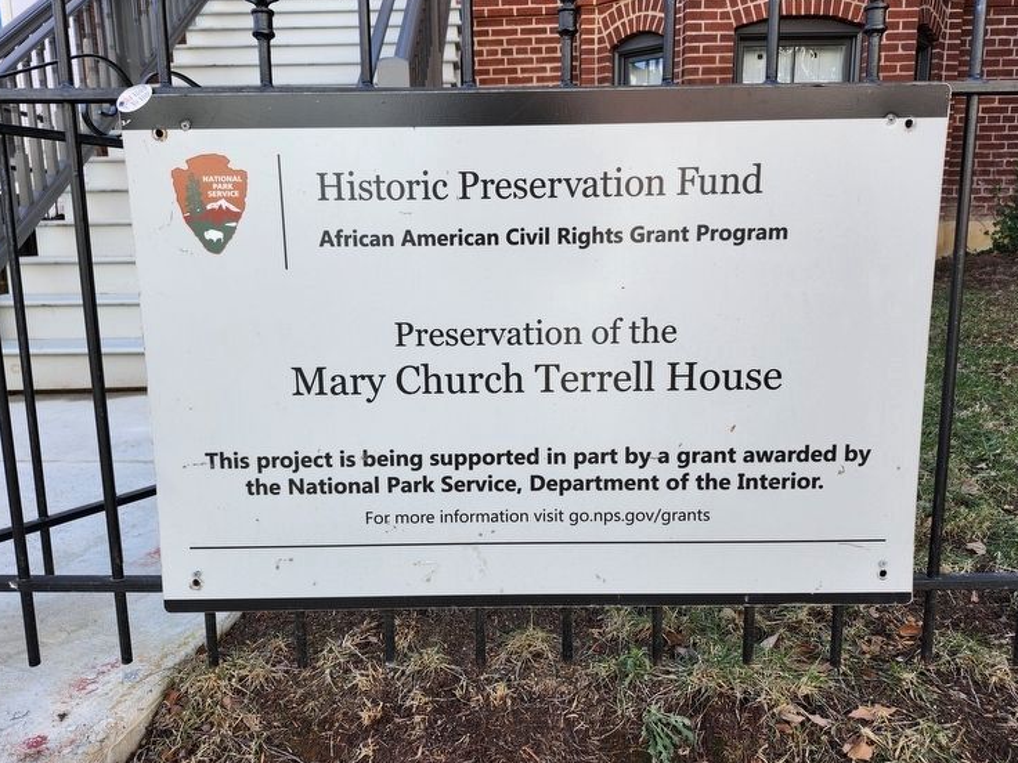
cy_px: 384
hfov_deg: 69.4
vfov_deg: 54.9
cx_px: 492
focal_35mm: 25
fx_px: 735
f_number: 1.8
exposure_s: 1/212
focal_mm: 5.54
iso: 25
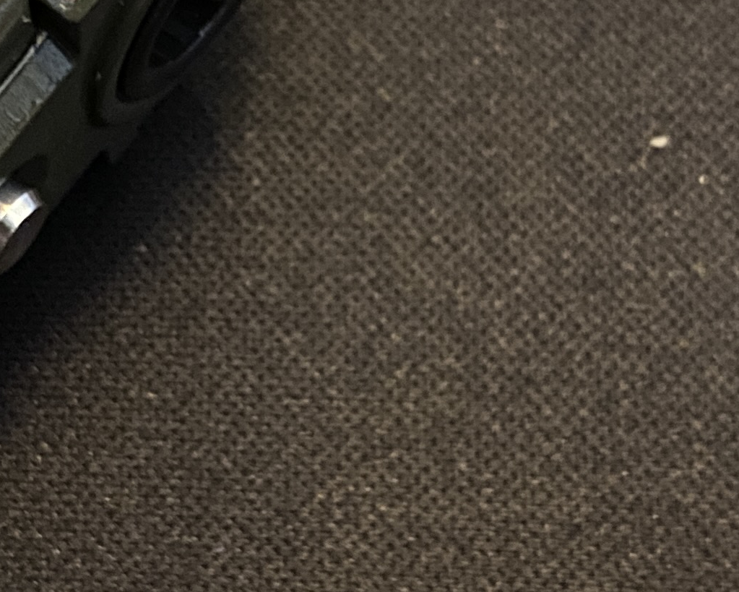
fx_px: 2188
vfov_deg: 15.3
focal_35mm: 100
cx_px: 169
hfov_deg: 19.0
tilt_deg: -68.8
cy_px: 117
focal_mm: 4.25
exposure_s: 1/20
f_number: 1.8
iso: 1000
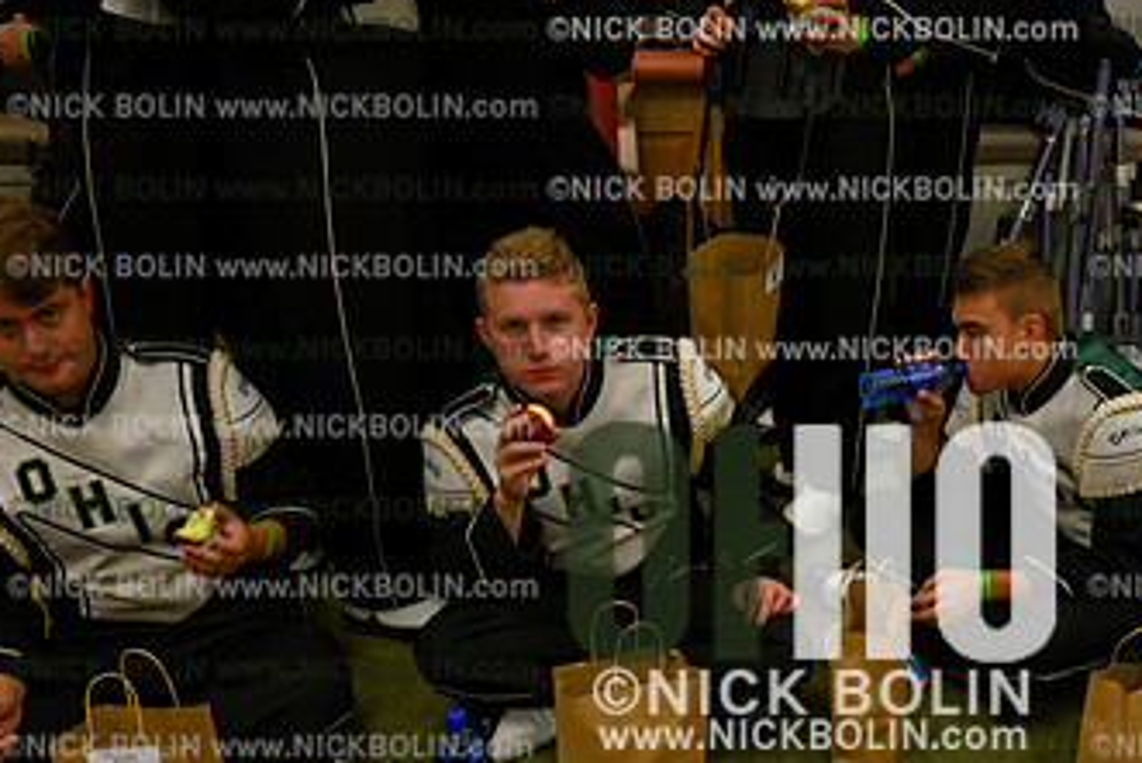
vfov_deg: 31.3
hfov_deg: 45.3
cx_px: 811
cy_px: 589
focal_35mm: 42
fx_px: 1333
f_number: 8
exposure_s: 1/100
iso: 2500
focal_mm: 24
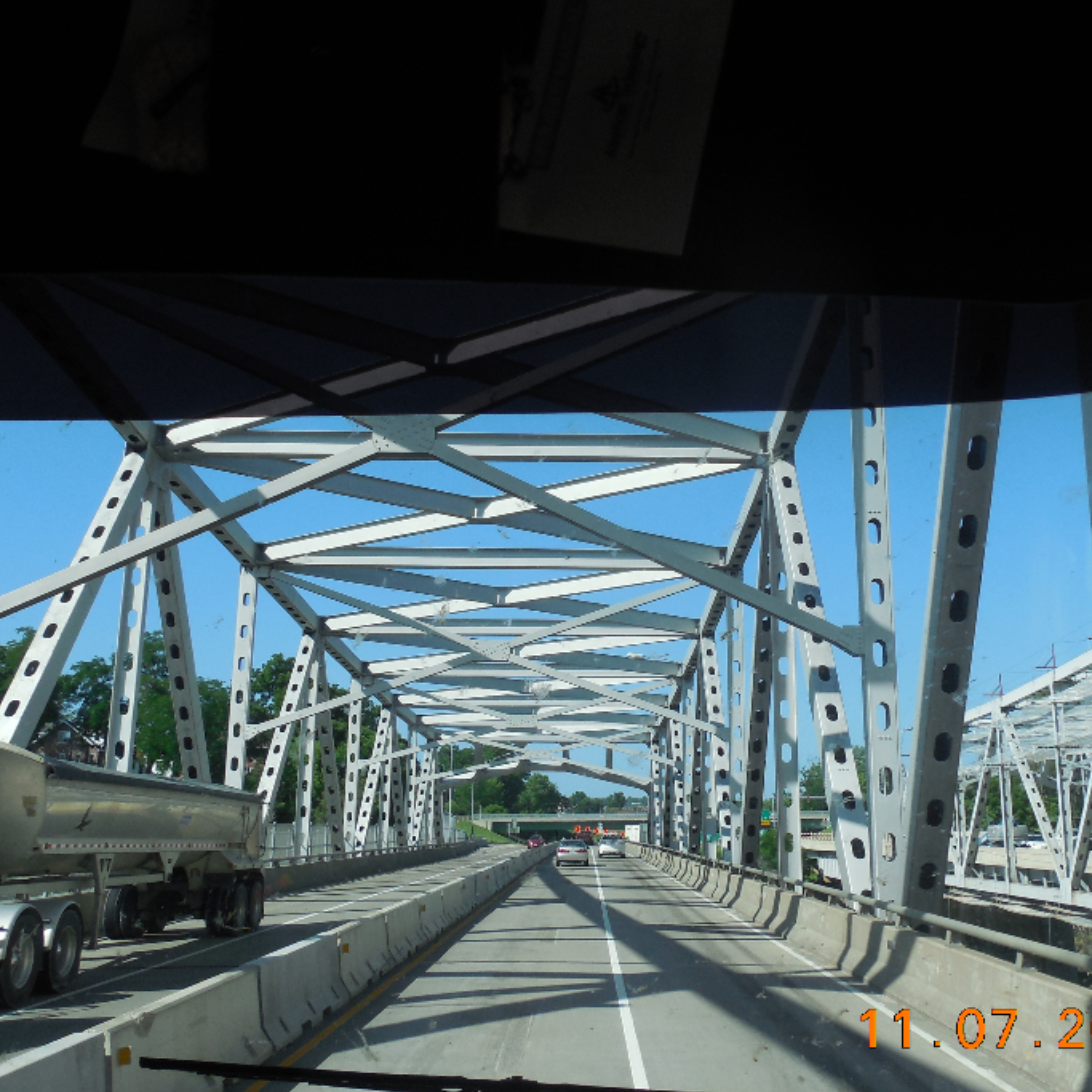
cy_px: 520
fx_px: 1213
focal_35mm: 34
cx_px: 617
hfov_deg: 48.3
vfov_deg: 48.4
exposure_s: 1/1000
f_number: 3.3
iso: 125
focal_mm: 4.5
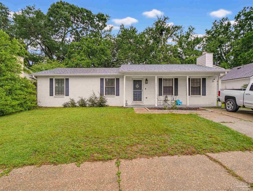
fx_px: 132
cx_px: 126
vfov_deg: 71.7
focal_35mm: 18
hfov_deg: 87.7
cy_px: 96
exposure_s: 1/40
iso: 200
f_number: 4
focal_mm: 9
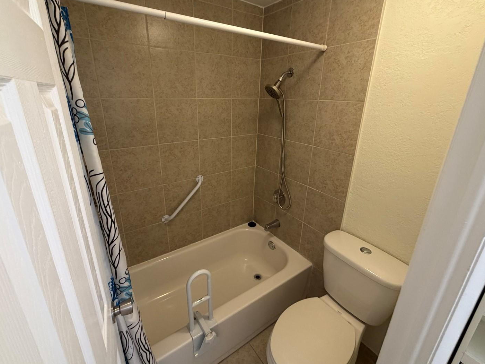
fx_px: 224
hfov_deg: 94.5
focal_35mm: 16
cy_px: 171
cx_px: 237
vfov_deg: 78.0
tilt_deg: -18.8
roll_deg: -0.8
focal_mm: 2.22
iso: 250
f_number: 2.2
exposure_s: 1/60
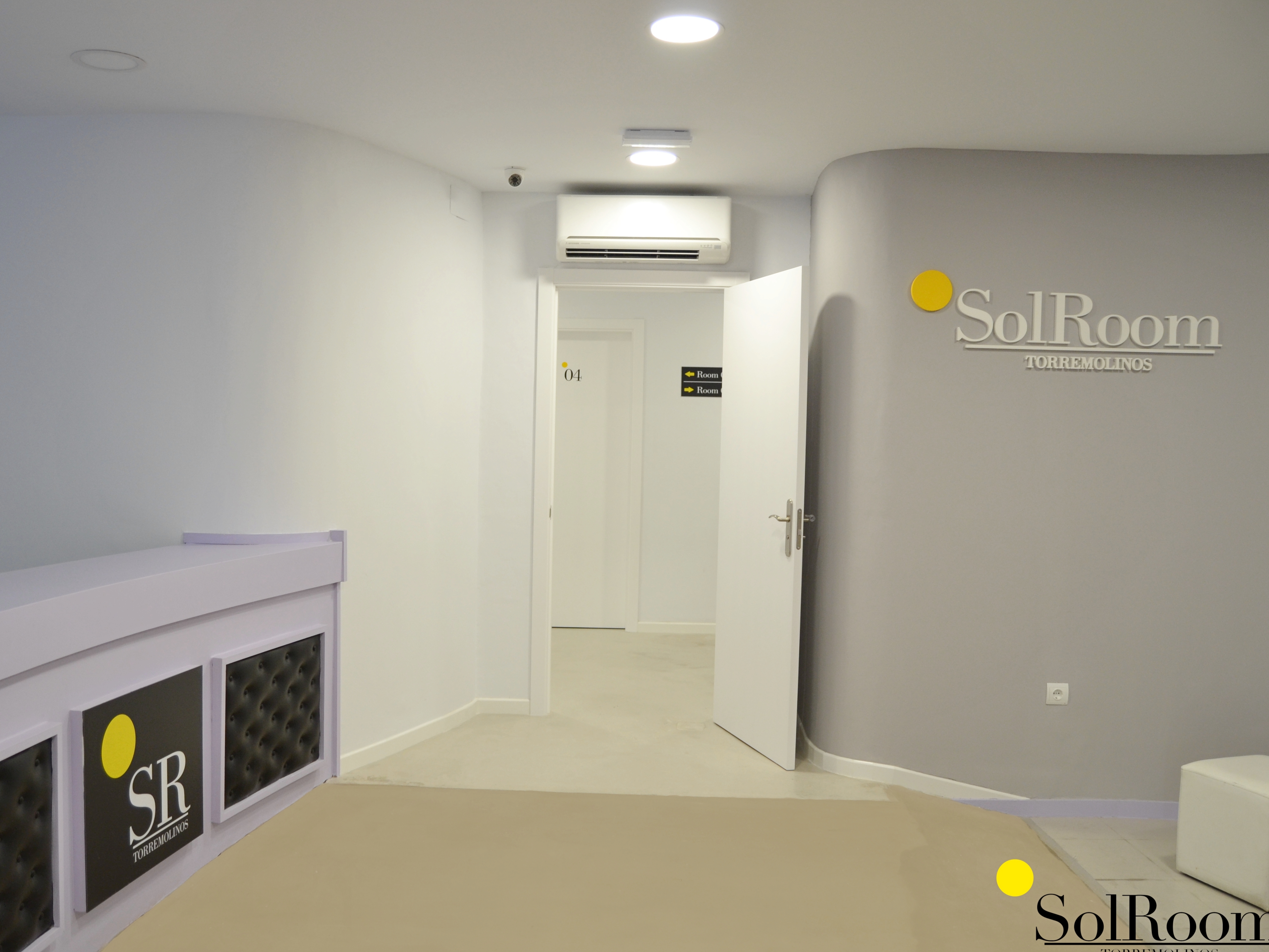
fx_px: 1100
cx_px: 575
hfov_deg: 59.9
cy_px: 486
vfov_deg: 46.8
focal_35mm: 30
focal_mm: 18
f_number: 3.5
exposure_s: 1/50
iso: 400
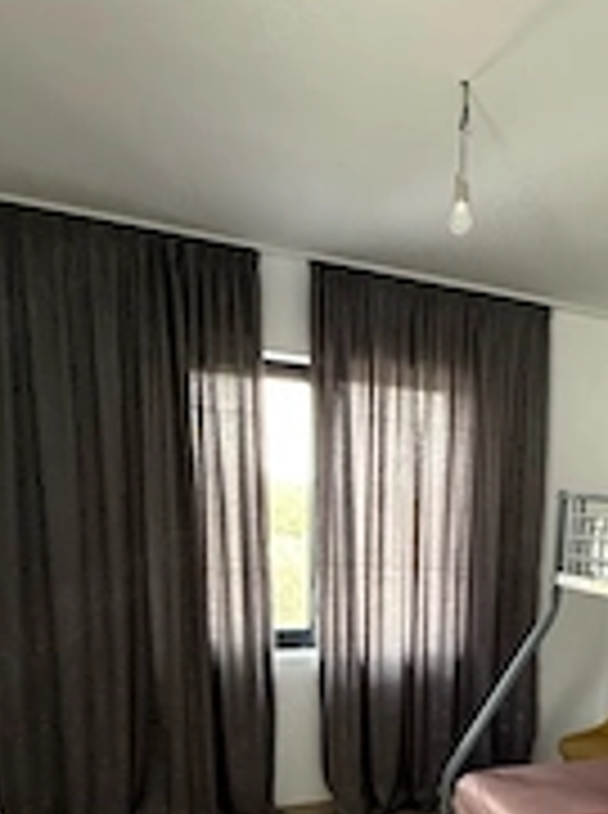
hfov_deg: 43.1
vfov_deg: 53.2
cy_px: 688
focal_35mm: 31
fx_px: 729
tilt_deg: -10.6
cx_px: 491
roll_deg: -2.6
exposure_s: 1/50
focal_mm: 2.22
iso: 500
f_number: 2.2
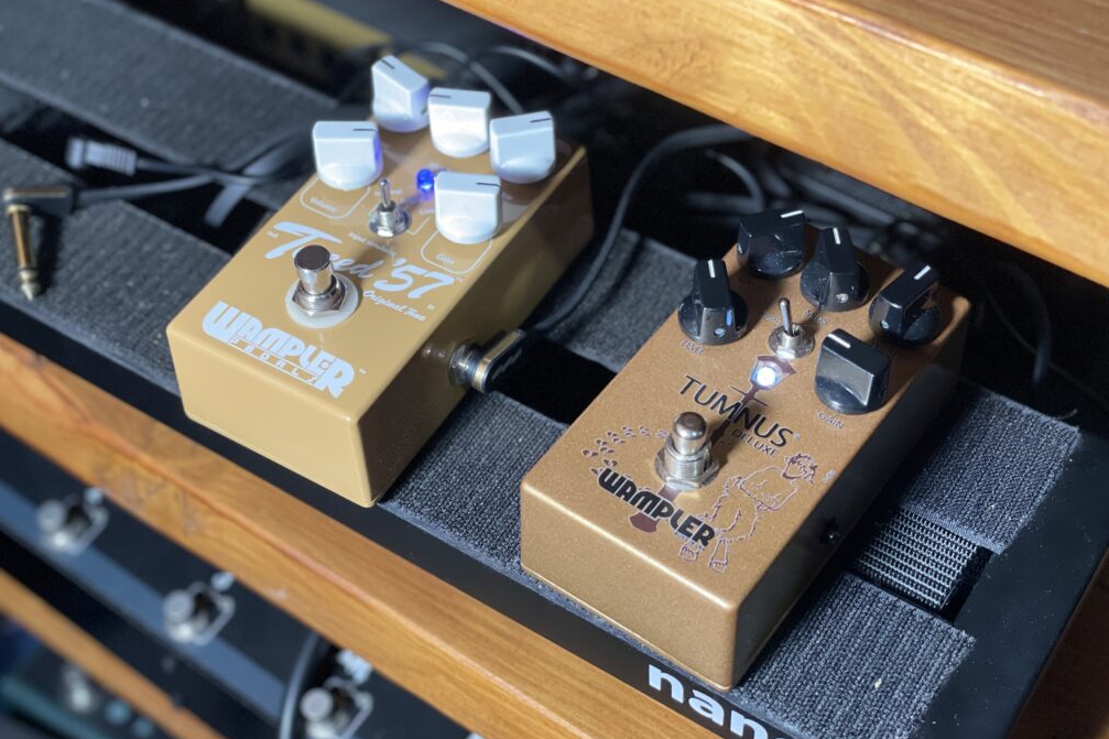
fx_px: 1694
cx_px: 563
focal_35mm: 55
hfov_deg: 36.3
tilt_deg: -43.7
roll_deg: -2.9
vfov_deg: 24.6
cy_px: 374
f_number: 2
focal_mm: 6
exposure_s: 1/40
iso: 250
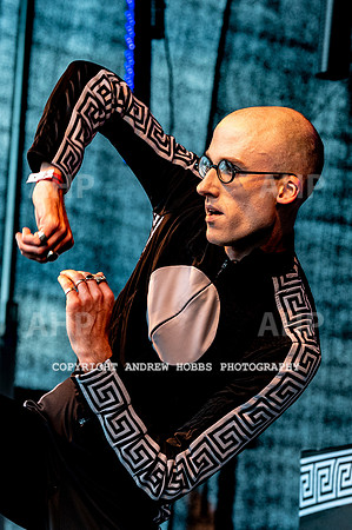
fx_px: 2616
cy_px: 276
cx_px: 293
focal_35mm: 178
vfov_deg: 11.6
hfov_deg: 7.7
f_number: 5.6
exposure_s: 1/1000
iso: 2200
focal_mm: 112
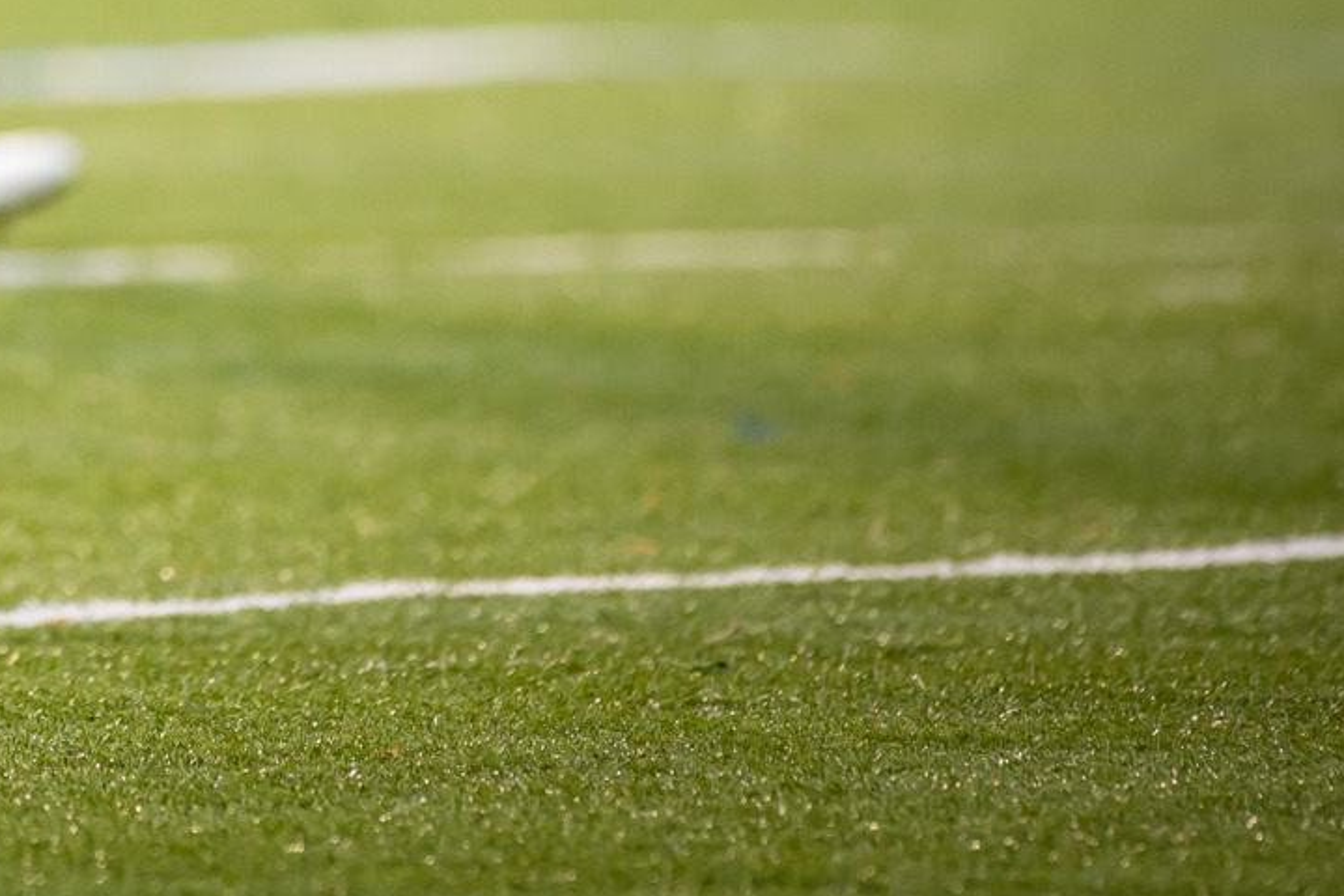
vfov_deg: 1.0
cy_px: -664
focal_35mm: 1422
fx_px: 53084
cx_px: -831
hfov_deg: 1.4
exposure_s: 1/2000
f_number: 4
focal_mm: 400
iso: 1600
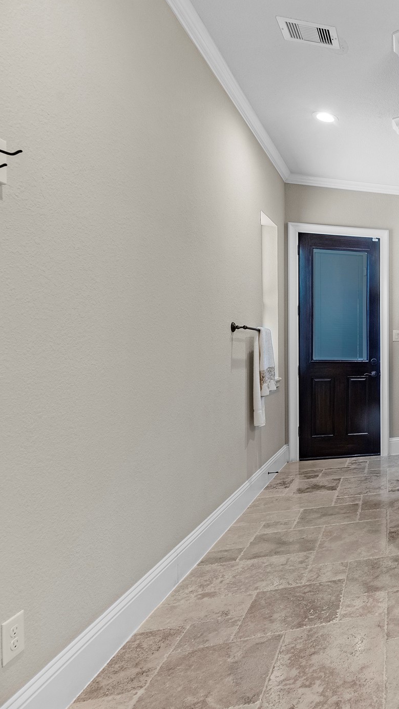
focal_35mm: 23
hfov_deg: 33.0
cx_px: 543
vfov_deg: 78.7
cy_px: 342
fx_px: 432
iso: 250
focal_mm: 14
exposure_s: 1/25
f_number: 9
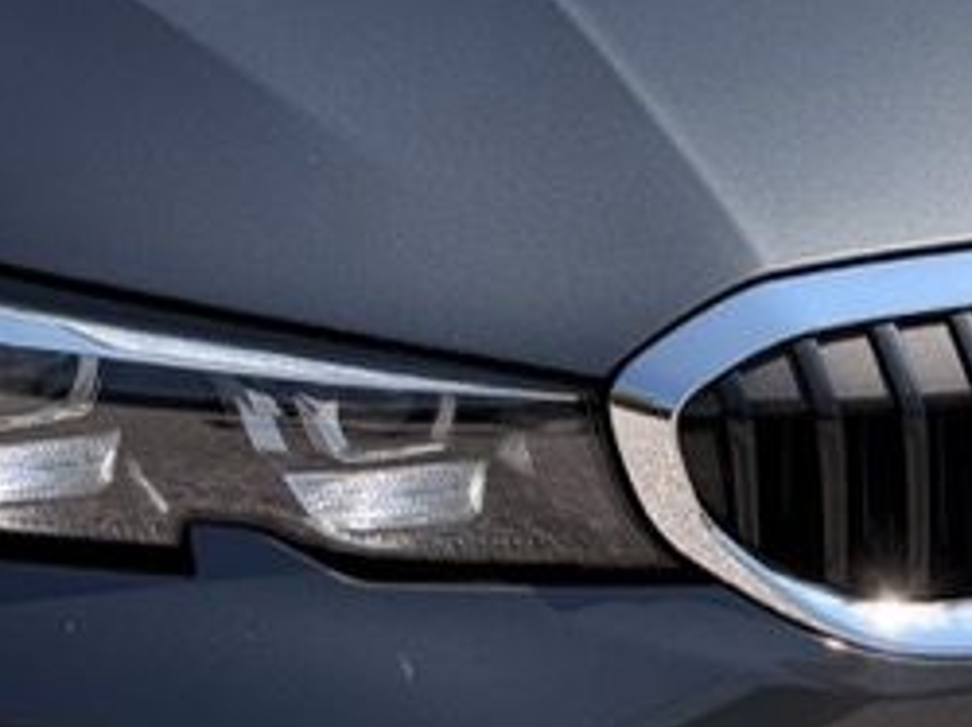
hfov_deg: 15.9
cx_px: 863
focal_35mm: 123
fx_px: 3450
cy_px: 47
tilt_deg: -13.6
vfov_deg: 11.9
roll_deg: +0.8
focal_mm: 6.76
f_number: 1.78
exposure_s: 1/5714
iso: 80
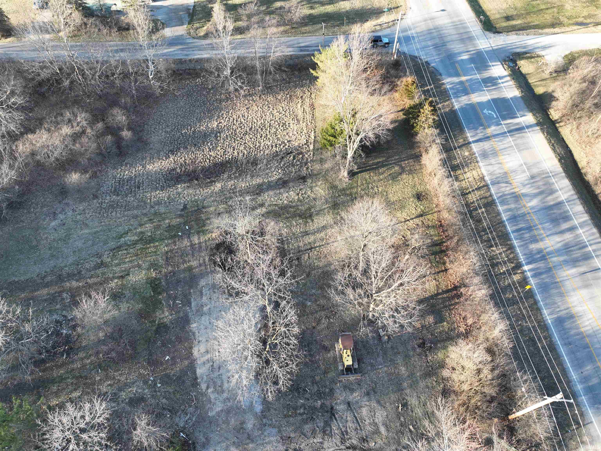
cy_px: 226
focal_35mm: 24
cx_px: 300
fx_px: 416
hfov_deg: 71.6
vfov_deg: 56.8
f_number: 2.8
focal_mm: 12.29
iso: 110
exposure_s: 1/200
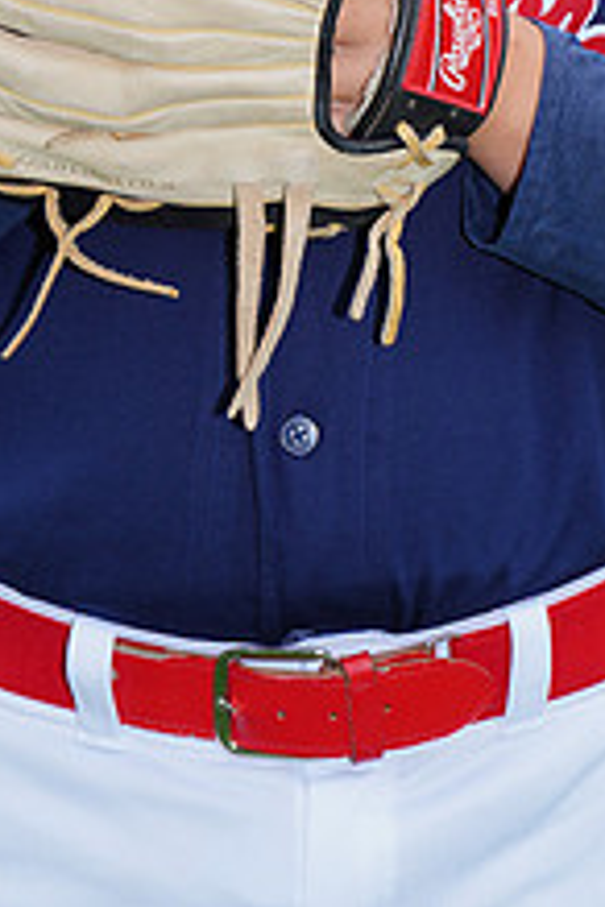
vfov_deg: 4.9
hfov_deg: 3.3
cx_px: 358
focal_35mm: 422
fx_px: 10637
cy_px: -290
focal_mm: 159
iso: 200
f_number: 9
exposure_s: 1/250
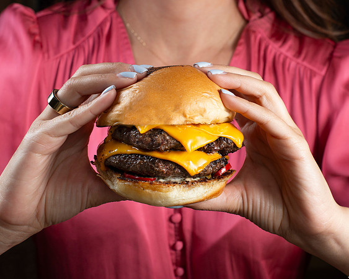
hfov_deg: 28.5
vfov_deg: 23.0
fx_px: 686
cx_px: 179
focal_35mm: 66
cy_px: 140
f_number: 6.3
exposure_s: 1/200
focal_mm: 50
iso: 250
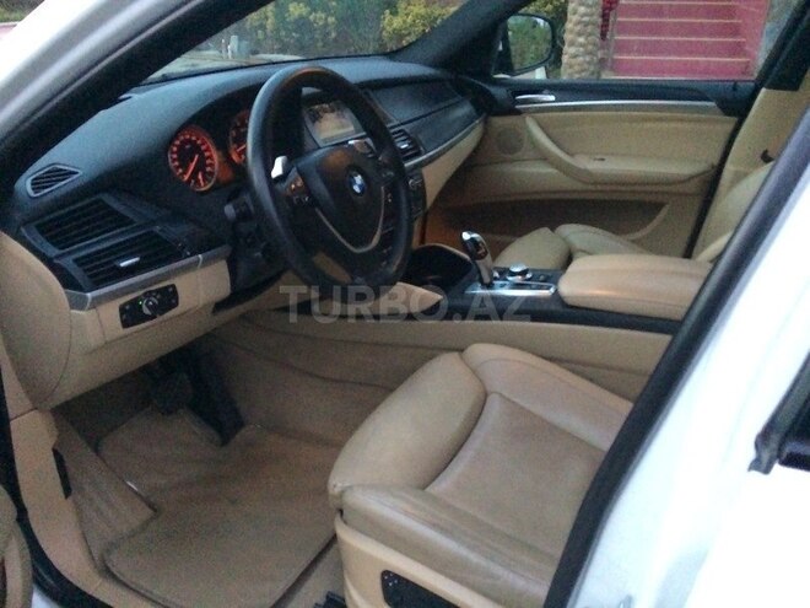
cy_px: 304
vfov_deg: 48.2
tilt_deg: -26.7
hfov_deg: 61.7
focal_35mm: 29
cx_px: 405
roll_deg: -1.2
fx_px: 679
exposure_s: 1/100
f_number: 2.2
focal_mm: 4.15
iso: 1000
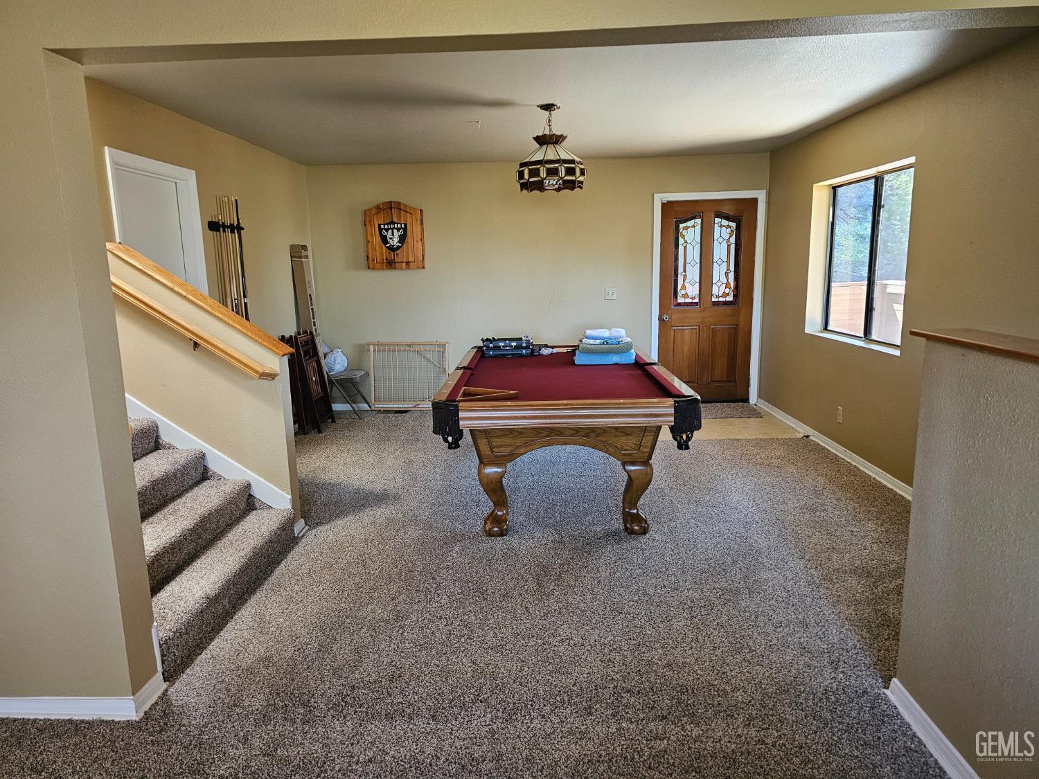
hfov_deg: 73.9
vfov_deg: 58.9
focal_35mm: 23
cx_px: 520
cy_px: 390
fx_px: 690
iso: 640
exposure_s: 1/120
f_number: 1.7
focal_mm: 6.3
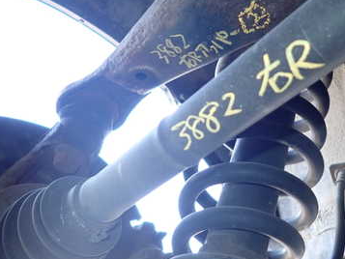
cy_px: 135
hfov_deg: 44.4
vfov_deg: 34.4
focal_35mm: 42
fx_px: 419
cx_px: 218
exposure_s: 1/125
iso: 250
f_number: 2
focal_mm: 4.5
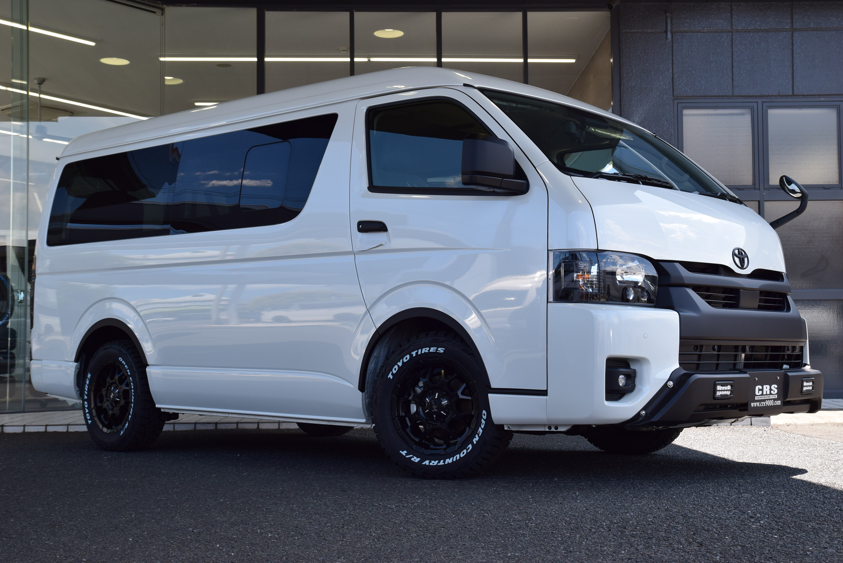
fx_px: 1125
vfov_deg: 28.1
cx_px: 422
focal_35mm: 48
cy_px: 282
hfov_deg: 41.1
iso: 400
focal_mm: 32
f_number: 10
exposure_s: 1/320
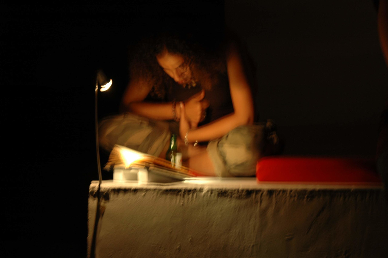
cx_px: 194
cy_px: 129
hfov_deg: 33.4
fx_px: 646
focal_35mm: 60
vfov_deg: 22.6
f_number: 4.5
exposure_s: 2.5
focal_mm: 40
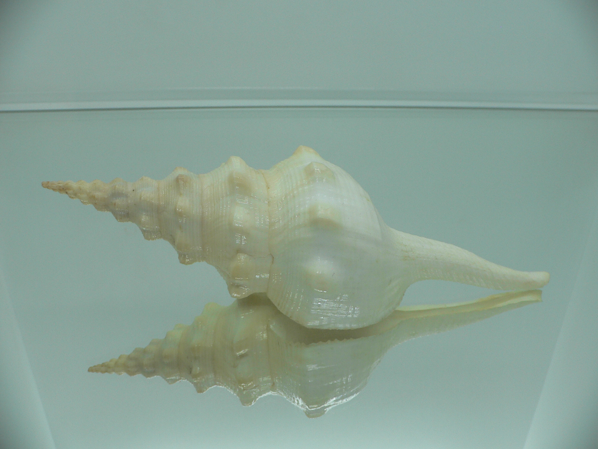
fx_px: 605
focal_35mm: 35
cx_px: 299
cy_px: 224
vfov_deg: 40.7
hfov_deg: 52.6
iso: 80
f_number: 2.8
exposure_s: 1/60
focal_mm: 4.6
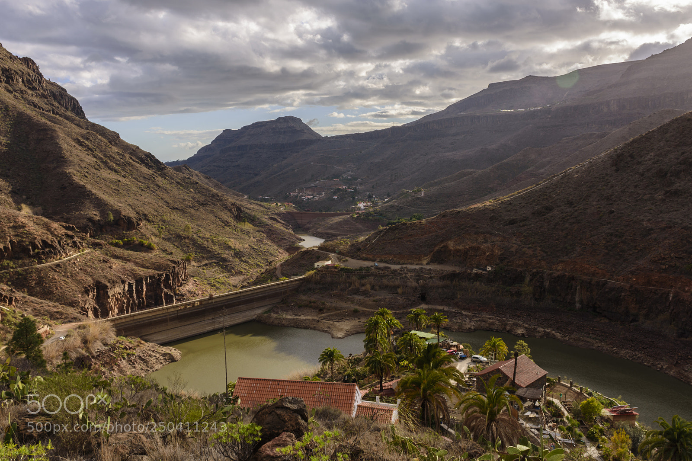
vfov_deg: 40.0
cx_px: 346
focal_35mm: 33
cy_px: 230
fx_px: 634
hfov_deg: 57.2
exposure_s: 1/160
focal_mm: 22
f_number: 9
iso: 100
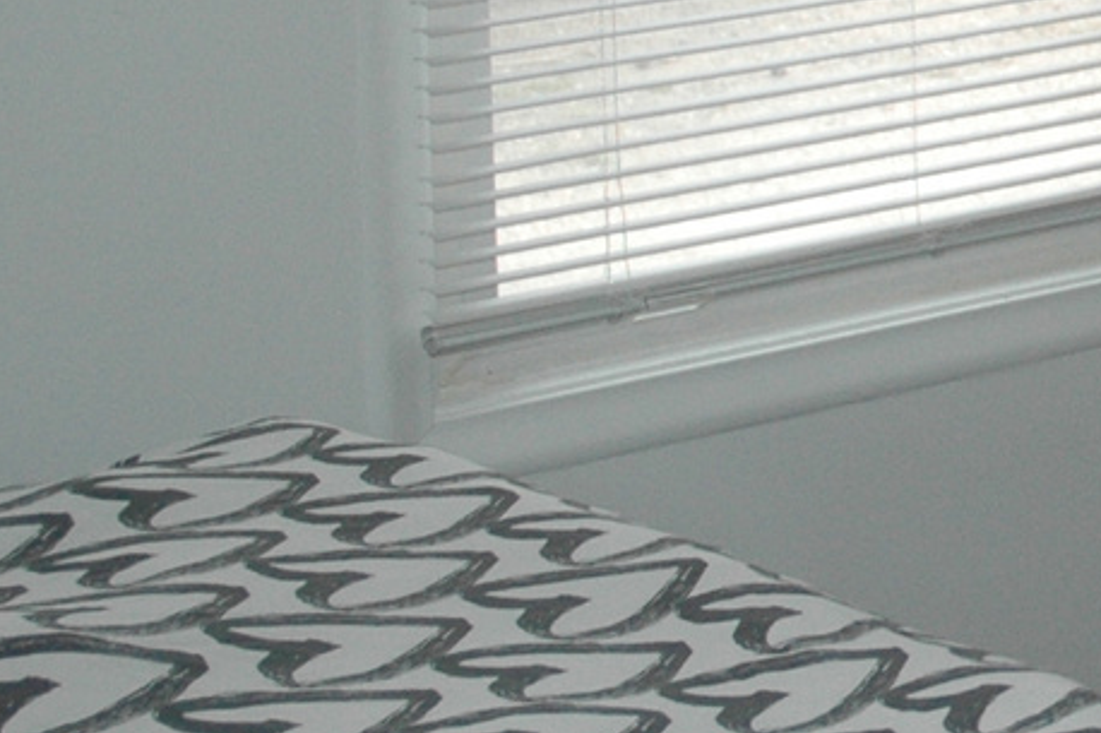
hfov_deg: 11.4
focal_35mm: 161
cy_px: -2
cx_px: 2250
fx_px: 4922
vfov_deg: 8.5
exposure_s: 1/125
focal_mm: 24
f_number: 3.8
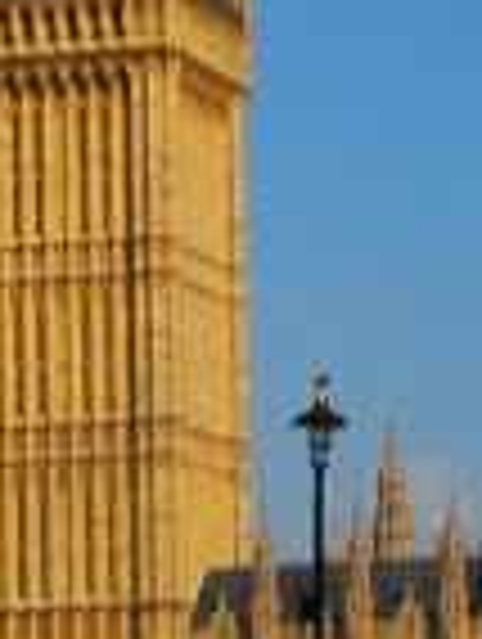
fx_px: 4628
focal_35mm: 250
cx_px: 664
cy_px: 648
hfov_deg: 5.9
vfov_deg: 7.9
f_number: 22
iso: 100
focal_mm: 24
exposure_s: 1/50
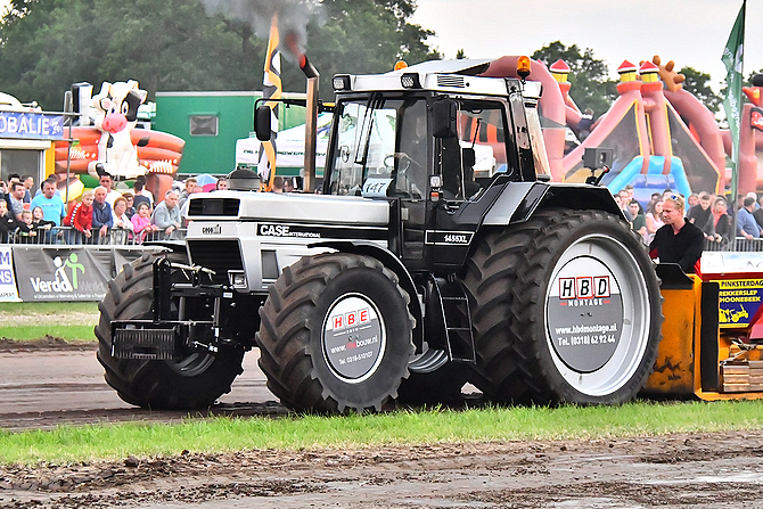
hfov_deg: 11.5
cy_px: 229
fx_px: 3794
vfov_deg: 7.7
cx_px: 411
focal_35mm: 179
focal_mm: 100
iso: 5000
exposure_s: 1/400
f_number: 5.6
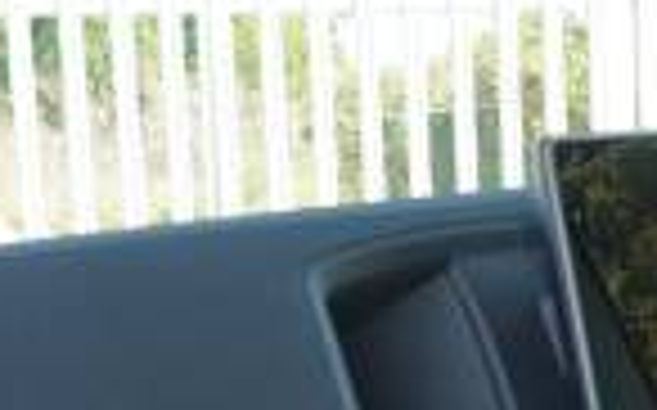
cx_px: 518
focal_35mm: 107
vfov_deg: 11.9
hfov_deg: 19.3
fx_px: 1914
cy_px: 509
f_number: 4
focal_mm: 16
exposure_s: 1/60
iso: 160
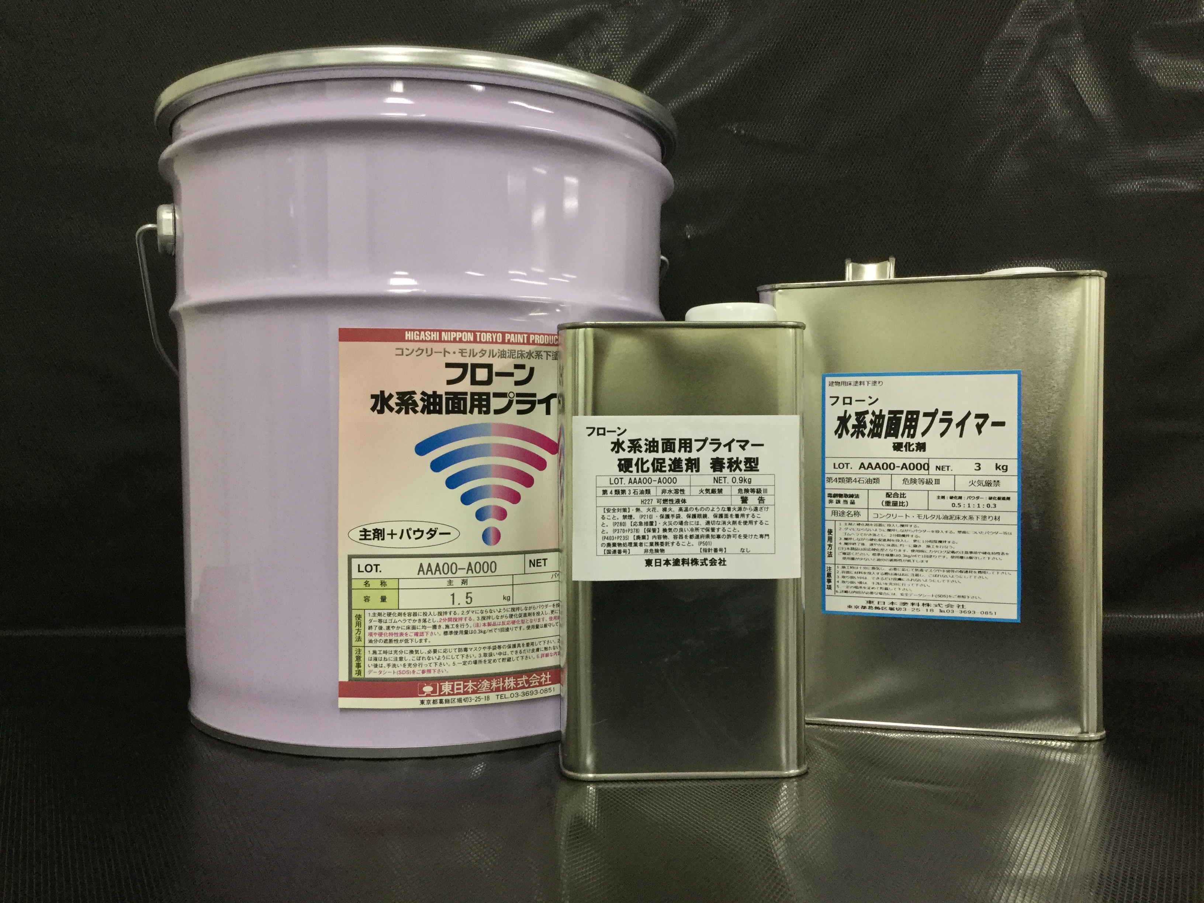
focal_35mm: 31
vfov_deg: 45.4
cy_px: 452
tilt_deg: -3.0
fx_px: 1078
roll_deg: -0.3
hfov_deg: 58.4
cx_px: 602
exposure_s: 1/33
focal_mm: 3.3
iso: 50
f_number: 2.4
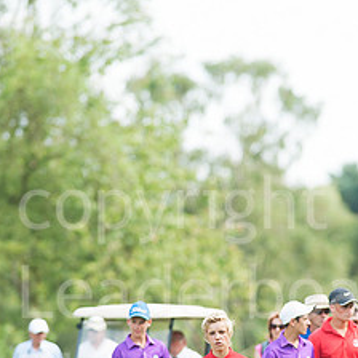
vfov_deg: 2.7
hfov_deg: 2.7
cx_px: 229
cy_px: 307
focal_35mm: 660
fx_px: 7722
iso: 400
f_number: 5
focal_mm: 300
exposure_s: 1/1250
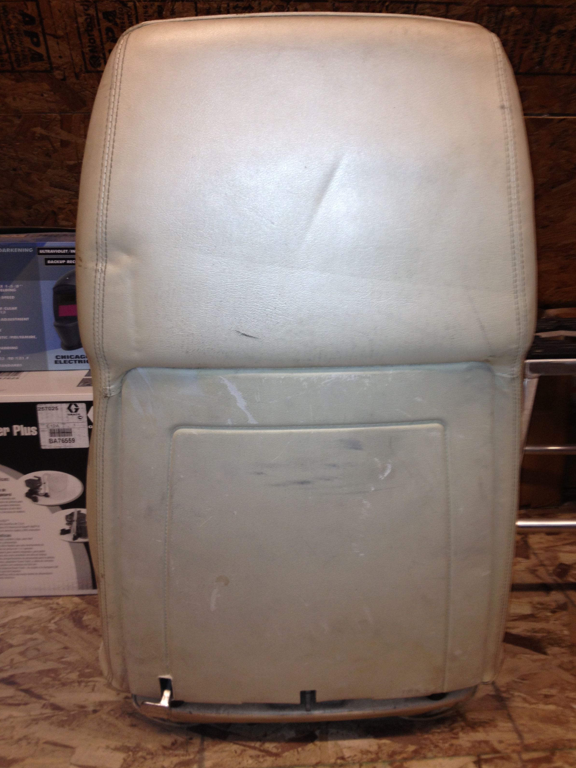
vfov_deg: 51.4
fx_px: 799
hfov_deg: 39.7
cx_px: 296
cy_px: 387
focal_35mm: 36
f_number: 2.4
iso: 50
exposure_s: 1/20
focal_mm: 4.28
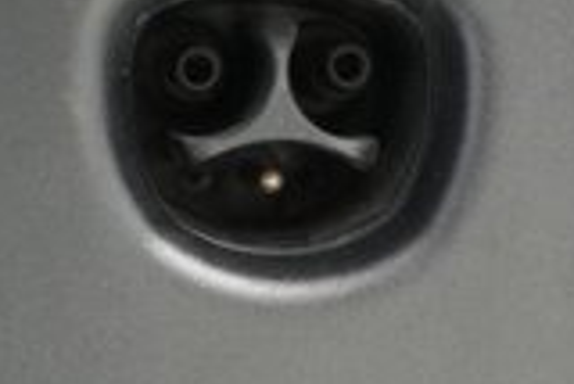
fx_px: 1660
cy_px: 219
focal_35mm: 104
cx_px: 222
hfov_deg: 19.6
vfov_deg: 13.2
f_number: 2.8
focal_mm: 26
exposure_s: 1/250
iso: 8000
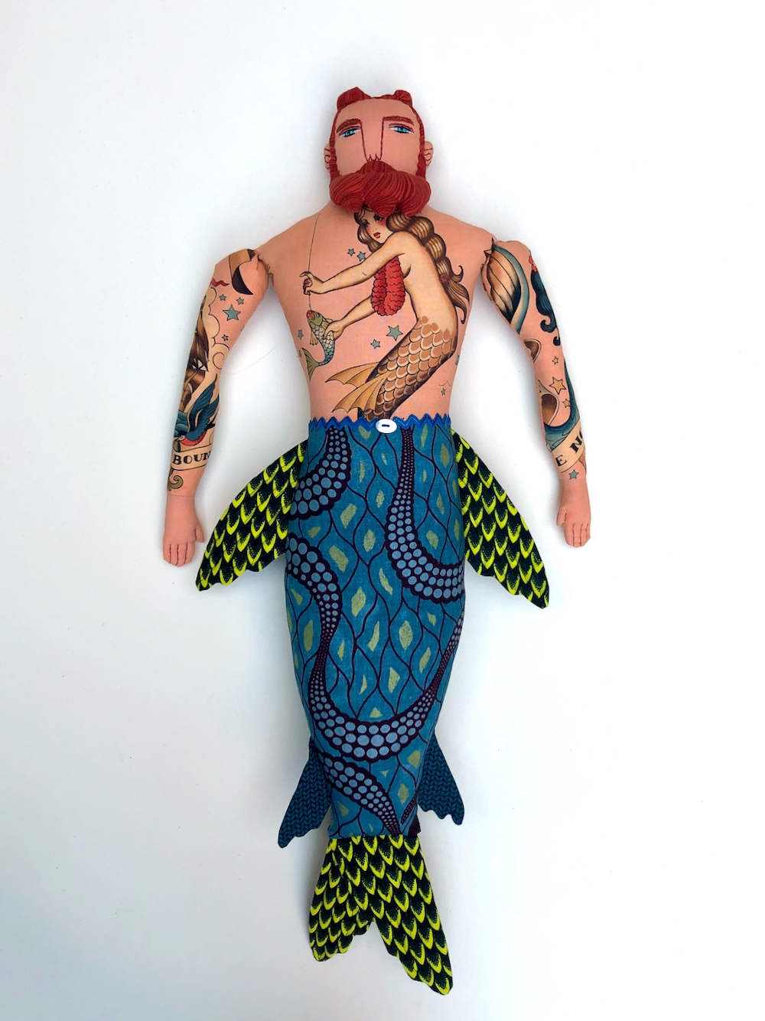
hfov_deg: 49.7
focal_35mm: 28
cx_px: 382
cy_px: 510
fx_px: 825
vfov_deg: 63.5
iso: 25
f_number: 1.8
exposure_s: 1/120
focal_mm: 3.99
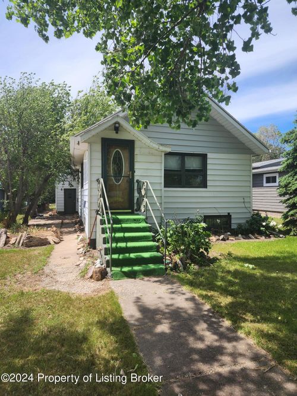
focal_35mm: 23
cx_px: 148
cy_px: 198
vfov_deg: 73.9
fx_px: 263
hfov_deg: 58.9
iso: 12
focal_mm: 6.4
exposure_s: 1/607
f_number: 1.8
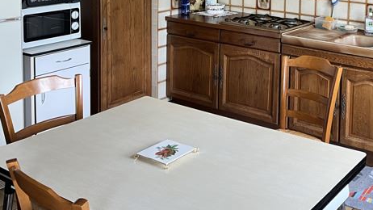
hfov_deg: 40.4
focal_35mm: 49
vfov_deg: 23.2
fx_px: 485
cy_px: -13
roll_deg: -1.2
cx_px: 296
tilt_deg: -5.8
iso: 125
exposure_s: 1/67
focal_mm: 5.1
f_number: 1.6
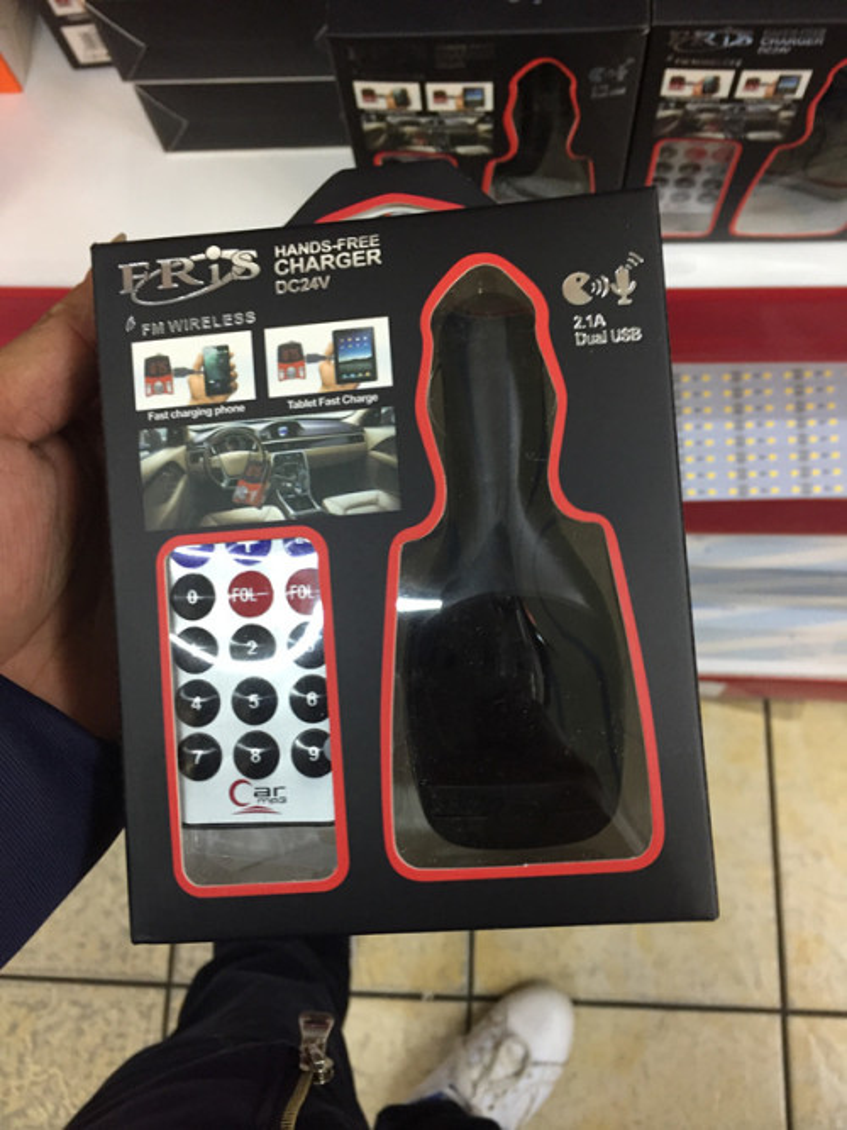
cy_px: 565
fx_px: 946
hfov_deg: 48.2
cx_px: 424
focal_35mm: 29
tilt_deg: -74.1
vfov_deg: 61.7
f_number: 2.2
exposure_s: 1/33
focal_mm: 4.15
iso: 160
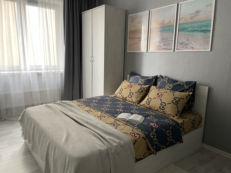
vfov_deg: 53.1
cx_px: 116
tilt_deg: -9.6
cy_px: 86
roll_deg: -1.1
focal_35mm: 26
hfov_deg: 67.3
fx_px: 174
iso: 160
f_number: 1.6
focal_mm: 4.2
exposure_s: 1/60
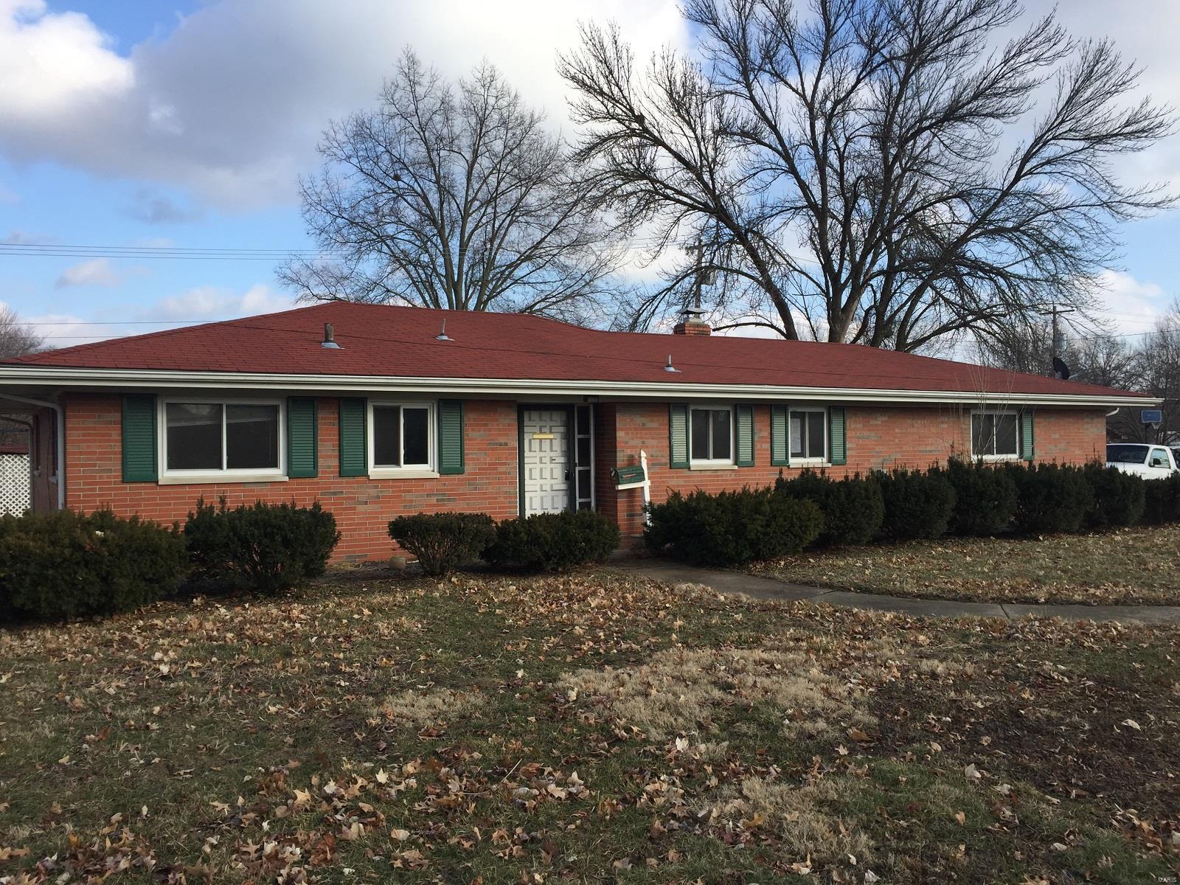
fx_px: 989
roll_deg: +0.2
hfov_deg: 61.7
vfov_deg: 48.2
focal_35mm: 29
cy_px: 442
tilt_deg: +1.5
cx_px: 590
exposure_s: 1/942
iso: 32
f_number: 2.2
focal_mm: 4.15
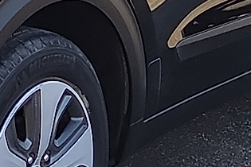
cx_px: -88
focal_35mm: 222
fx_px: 1548
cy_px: -21
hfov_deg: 9.1
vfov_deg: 6.2
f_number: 1.8
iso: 25
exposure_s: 1/714
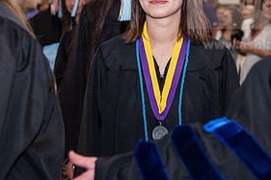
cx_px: 159
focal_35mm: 128
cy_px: 65
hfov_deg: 16.0
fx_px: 963
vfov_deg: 10.7
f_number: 4
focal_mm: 62
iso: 1000
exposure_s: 1/125
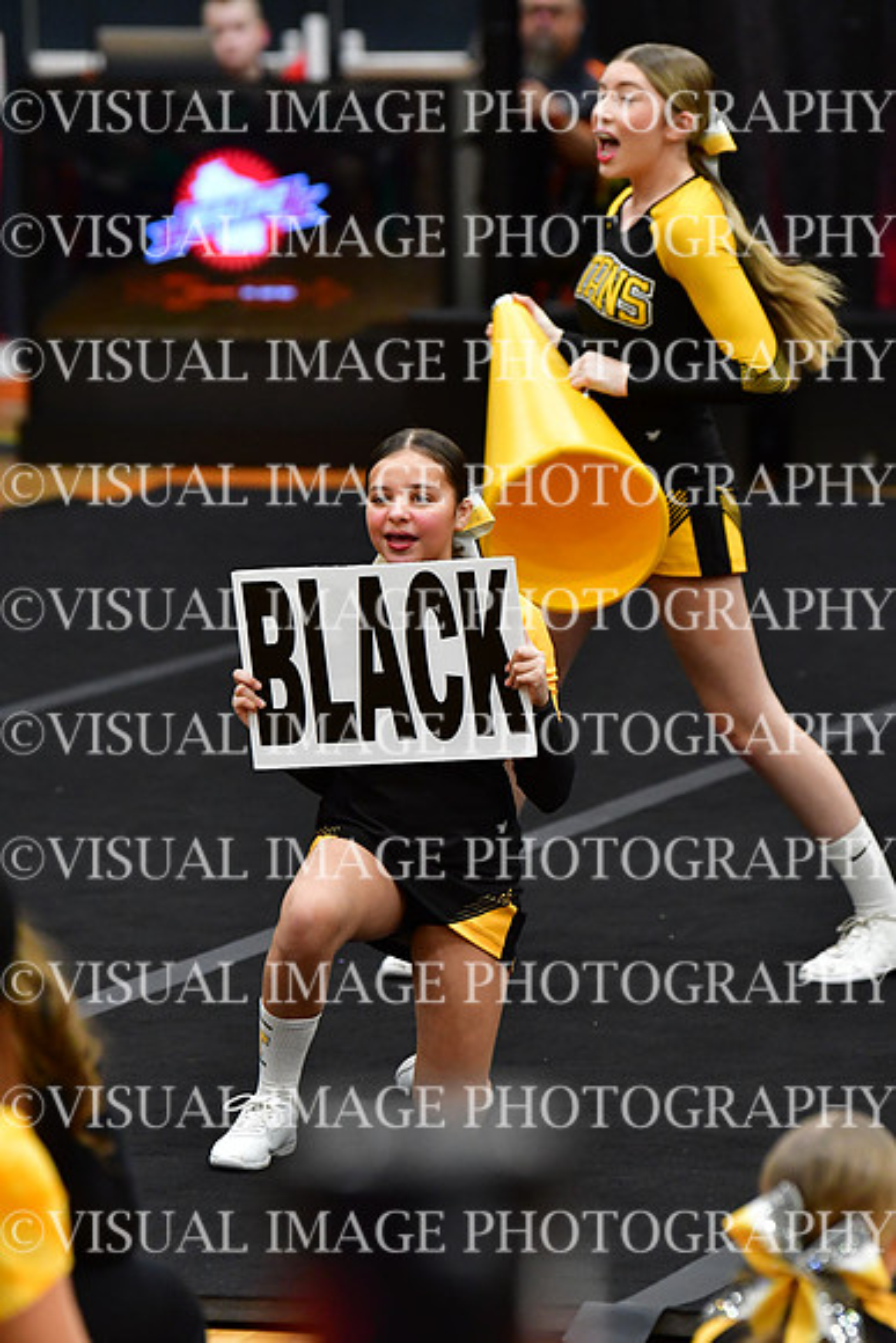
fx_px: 9514
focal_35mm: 255
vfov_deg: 8.1
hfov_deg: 5.4
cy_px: 672
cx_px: 448
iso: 4000
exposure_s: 1/500
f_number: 3.5
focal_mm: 170
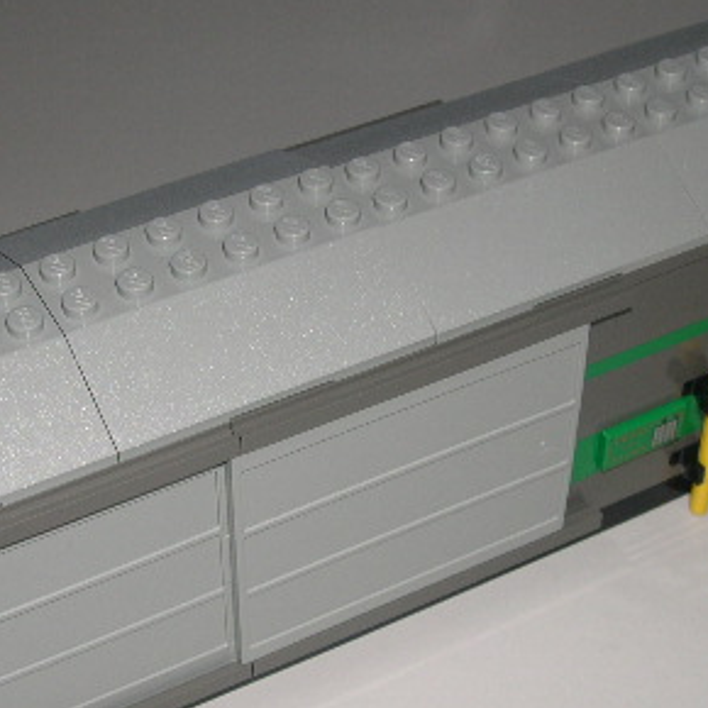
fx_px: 1712
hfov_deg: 23.3
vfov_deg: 23.4
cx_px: 310
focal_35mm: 74
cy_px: 383
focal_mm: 8
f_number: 7.6
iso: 100
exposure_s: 1/60
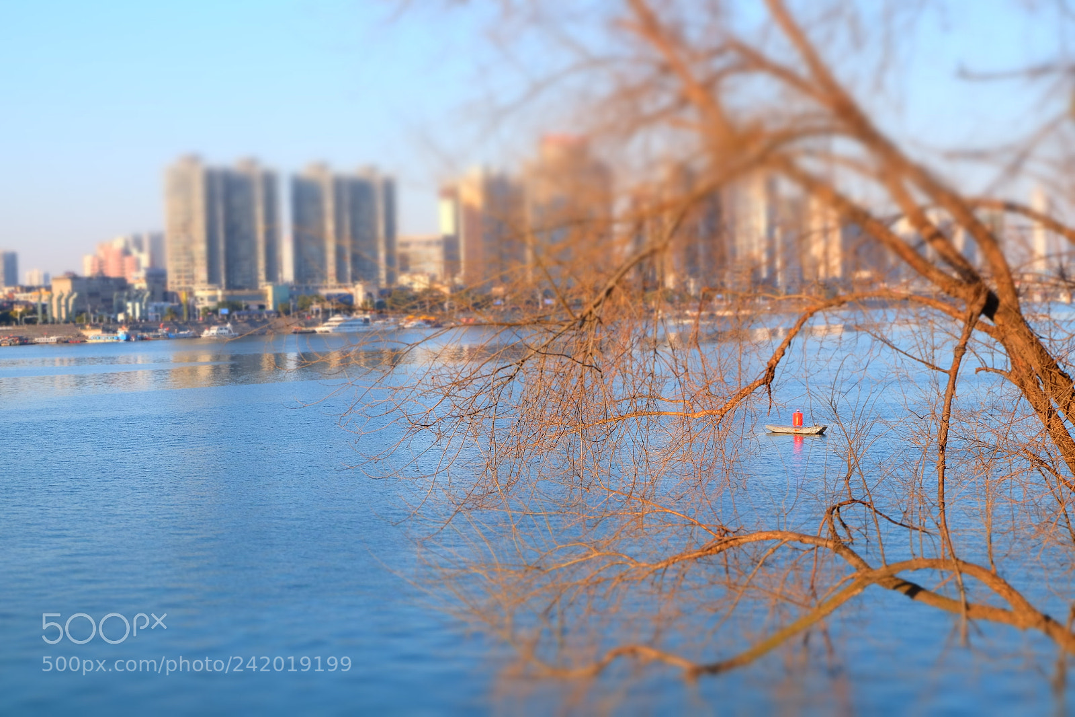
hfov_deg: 31.9
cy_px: 358
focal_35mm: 63
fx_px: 1881
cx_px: 538
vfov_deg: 21.6
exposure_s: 1/350
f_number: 6.4
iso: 200
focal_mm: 41.8
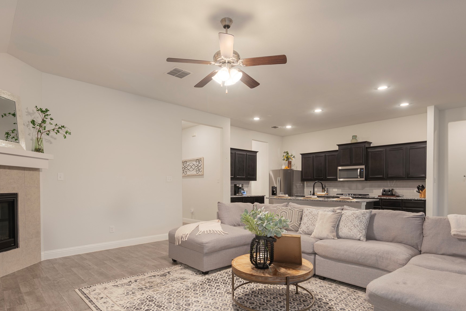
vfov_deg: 61.3
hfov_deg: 84.0
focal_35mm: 20
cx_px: 228
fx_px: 259
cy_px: 190
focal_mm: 16
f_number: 7.1
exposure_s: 1.3
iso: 100
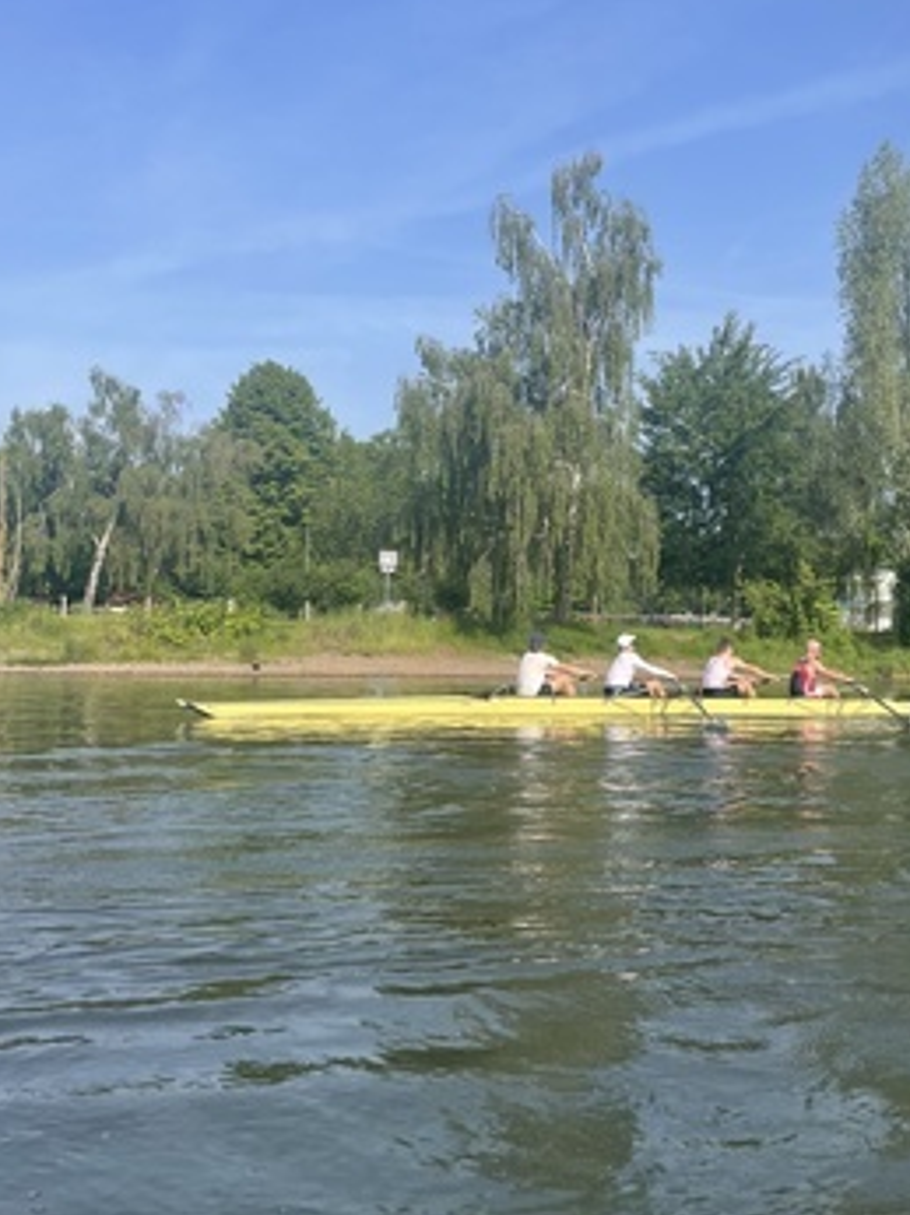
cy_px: 574
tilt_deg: +3.2
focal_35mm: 35
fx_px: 1228
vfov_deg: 52.6
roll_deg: -1.8
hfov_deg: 40.4
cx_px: 571
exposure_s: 1/2451
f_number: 1.6
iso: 32
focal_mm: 4.2
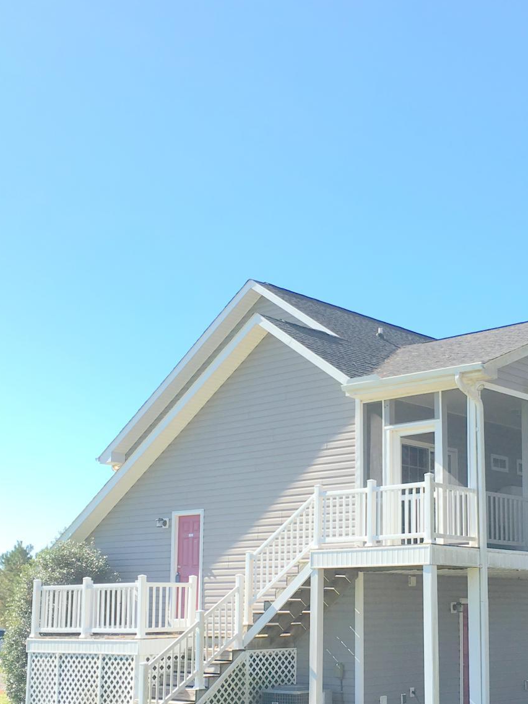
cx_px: 381
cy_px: 448
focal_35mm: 51
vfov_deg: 37.2
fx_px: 1037
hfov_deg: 28.2
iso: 25
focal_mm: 4.15
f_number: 2.2
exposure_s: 1/793
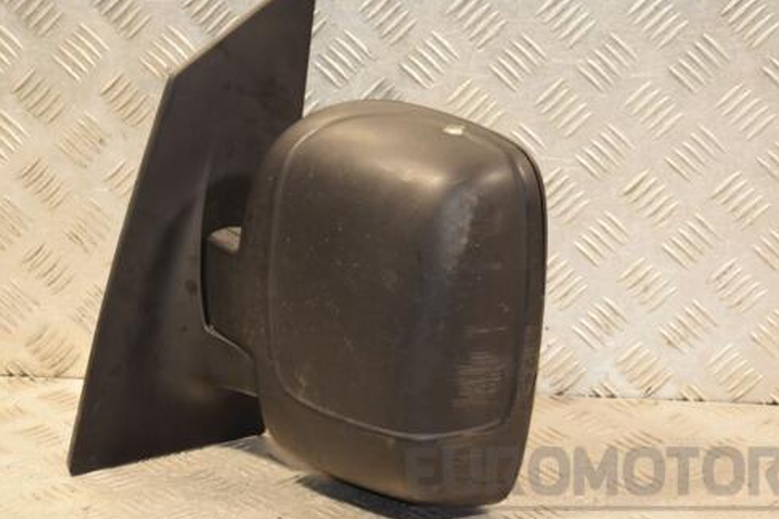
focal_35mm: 115
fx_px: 2487
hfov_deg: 17.8
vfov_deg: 11.9
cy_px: 257
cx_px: 376
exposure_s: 1/100
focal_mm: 62
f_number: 5.3
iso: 800
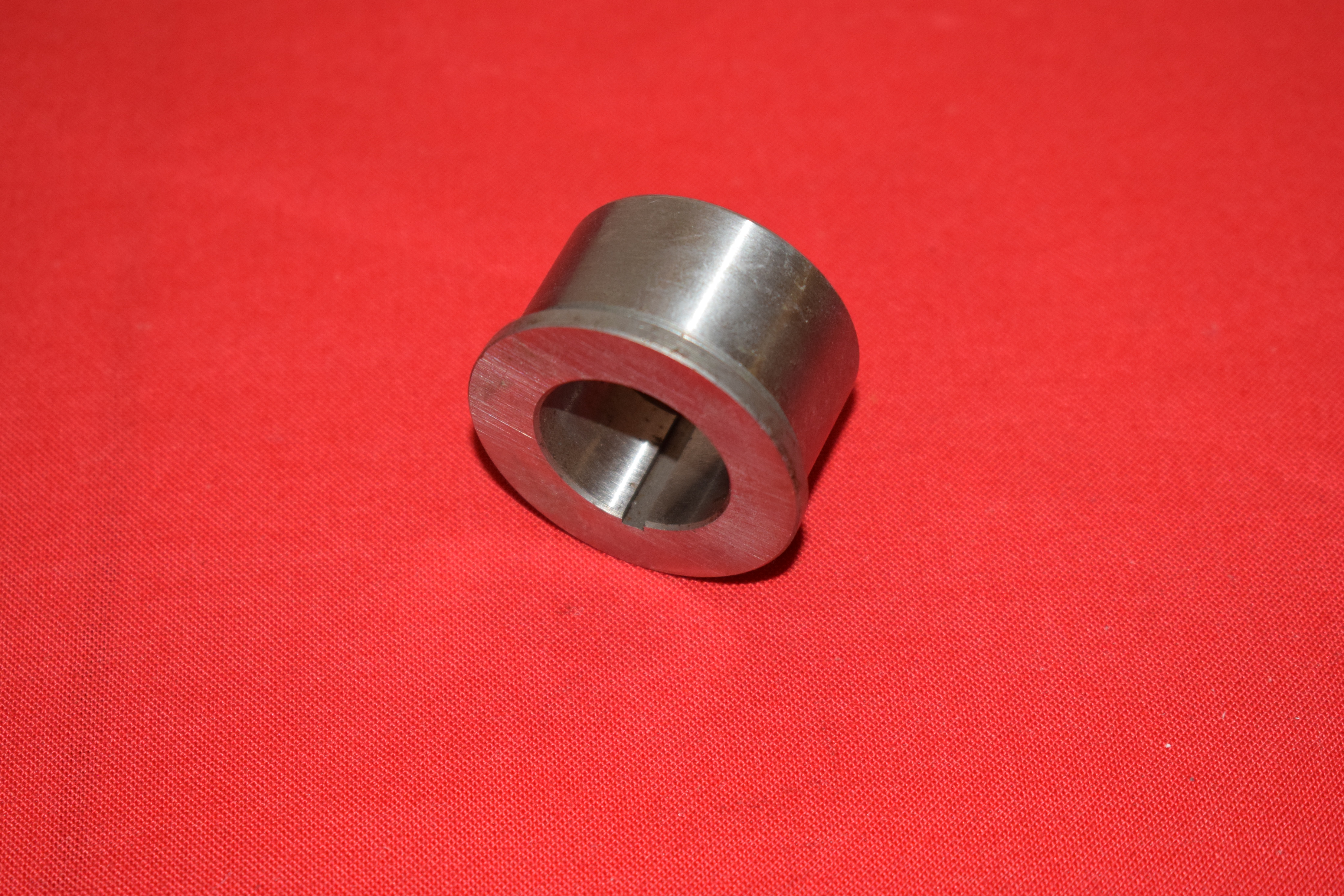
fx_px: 3117
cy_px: 452
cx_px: 674
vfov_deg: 16.4
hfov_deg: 24.3
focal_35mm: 84
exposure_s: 1/200
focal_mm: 55
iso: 1250
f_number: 5.6
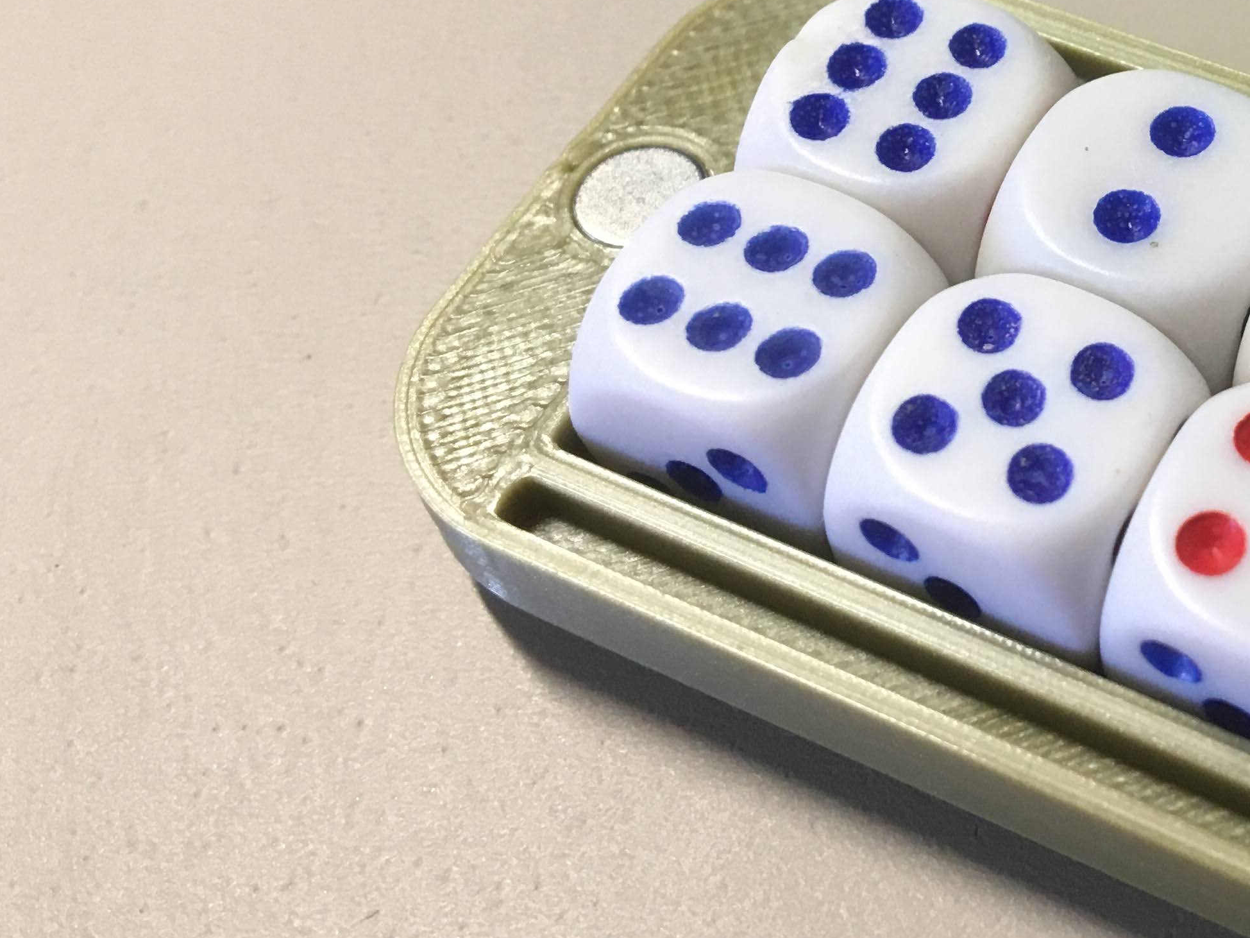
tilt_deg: -51.3
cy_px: 99
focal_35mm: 60
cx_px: 1250
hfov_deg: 30.0
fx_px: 2167
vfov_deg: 23.8
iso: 64
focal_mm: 4.15
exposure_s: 1/33
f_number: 2.2
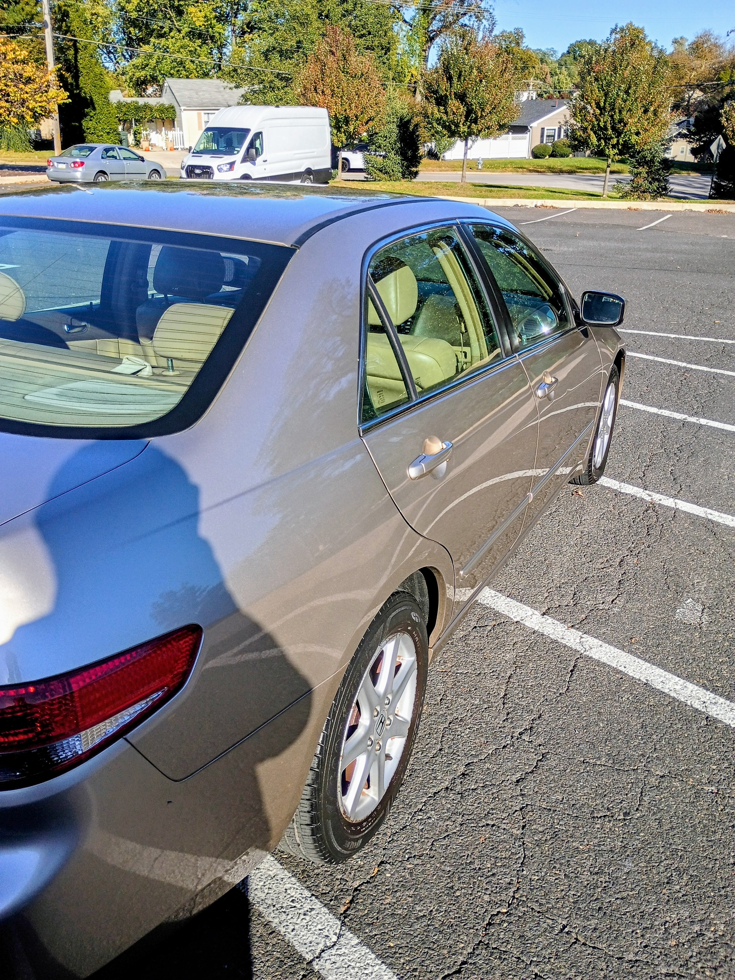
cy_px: 490
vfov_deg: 61.7
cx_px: 368
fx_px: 821
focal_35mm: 29
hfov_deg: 48.2
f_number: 1.8
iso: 101
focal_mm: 4.27
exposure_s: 1/817
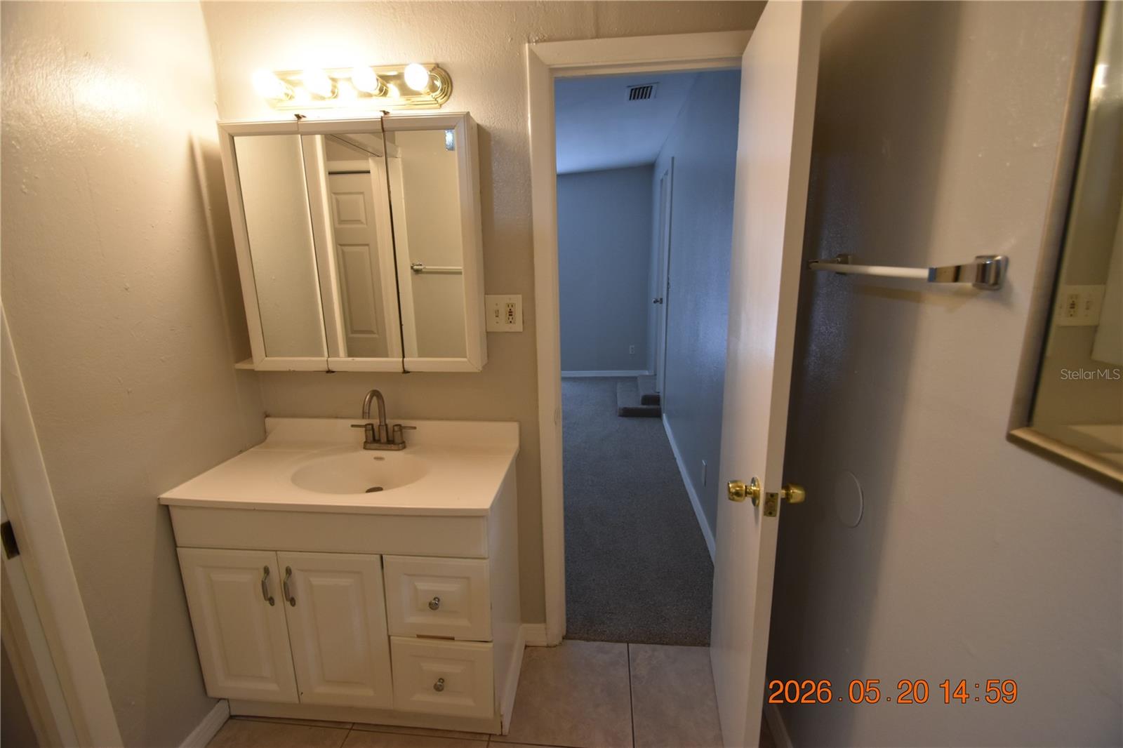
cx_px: 562
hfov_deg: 100.4
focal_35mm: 15
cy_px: 374
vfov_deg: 77.3
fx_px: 468
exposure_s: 1/125
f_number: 3.5
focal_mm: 10
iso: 800
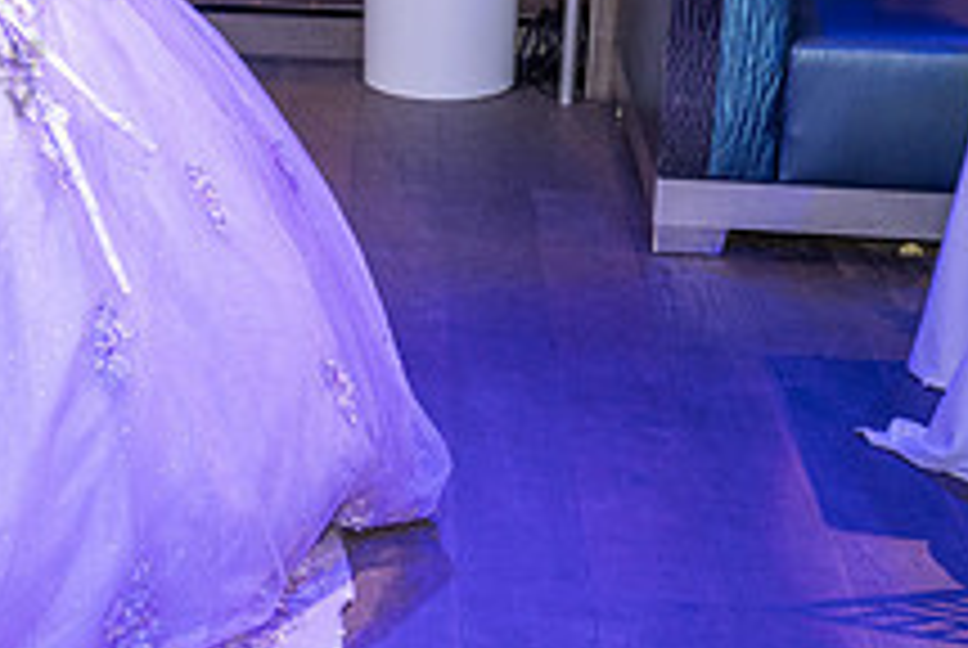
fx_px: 2827
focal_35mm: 105
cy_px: 43
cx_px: -306
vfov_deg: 13.0
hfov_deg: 18.1
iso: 1000
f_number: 3.5
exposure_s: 1/125
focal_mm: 39
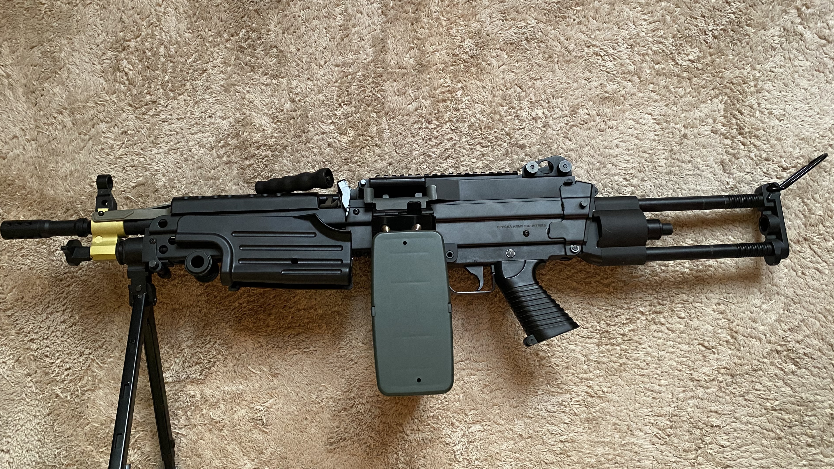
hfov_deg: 64.3
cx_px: 409
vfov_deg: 38.9
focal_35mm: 30
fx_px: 663
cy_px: 228
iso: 640
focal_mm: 4.25
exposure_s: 1/37
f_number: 1.8
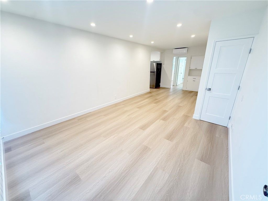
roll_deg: +0.6
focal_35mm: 14
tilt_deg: -17.9
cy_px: 100
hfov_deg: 102.1
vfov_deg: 85.7
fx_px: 108
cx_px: 134
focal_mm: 2.22
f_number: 2.2
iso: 250
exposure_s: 1/60
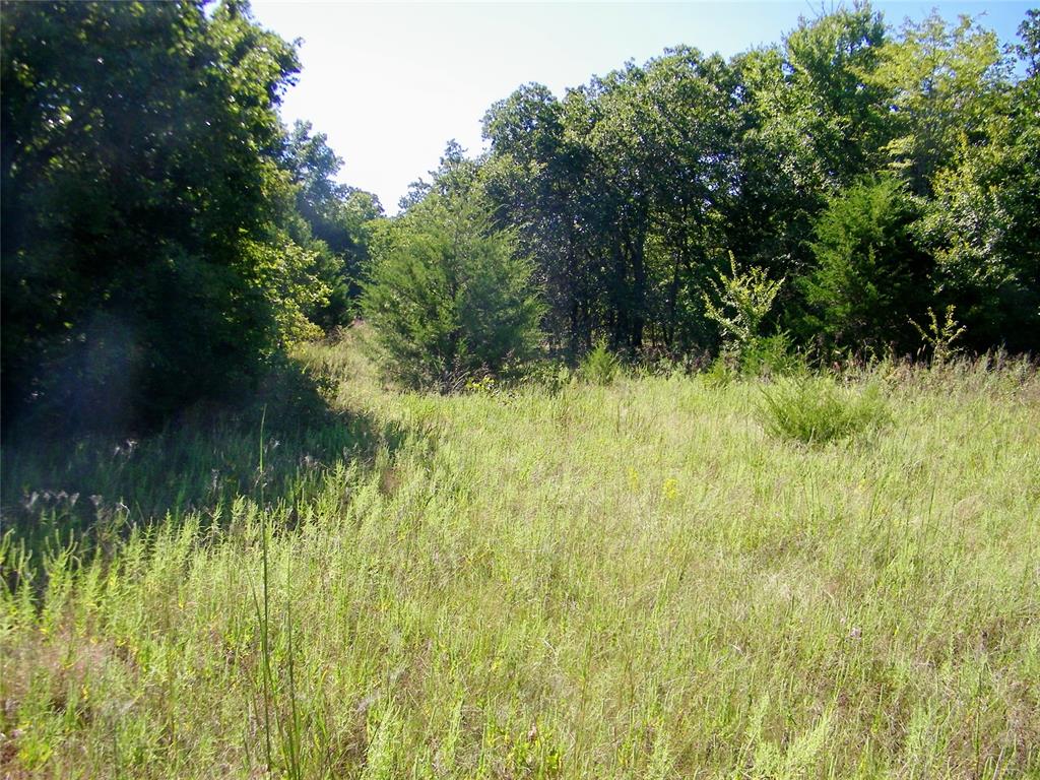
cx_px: 520
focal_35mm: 28
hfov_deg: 63.4
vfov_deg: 49.7
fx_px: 841
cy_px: 390
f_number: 7
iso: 80
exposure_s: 1/160
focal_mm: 5
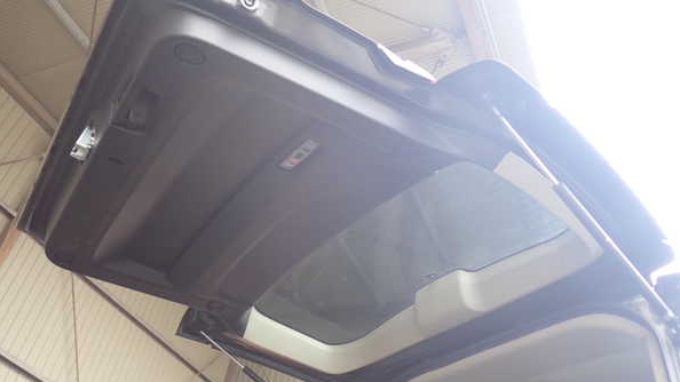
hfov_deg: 59.5
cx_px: 342
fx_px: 595
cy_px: 166
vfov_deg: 35.6
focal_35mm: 33
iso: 100
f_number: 2.3
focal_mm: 5.4
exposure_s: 1/100
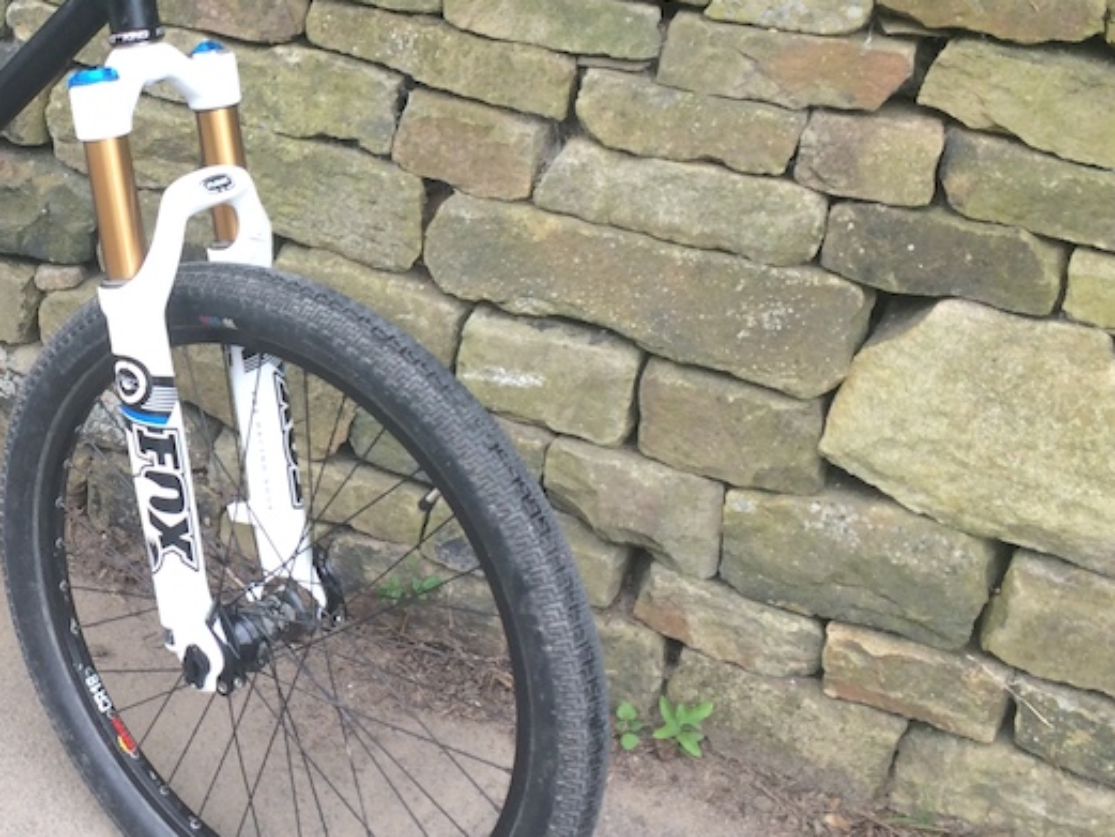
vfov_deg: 24.7
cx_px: 124
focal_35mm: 59
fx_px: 1901
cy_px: 280
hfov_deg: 31.3
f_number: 2.2
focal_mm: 4.12
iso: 50
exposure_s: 1/60
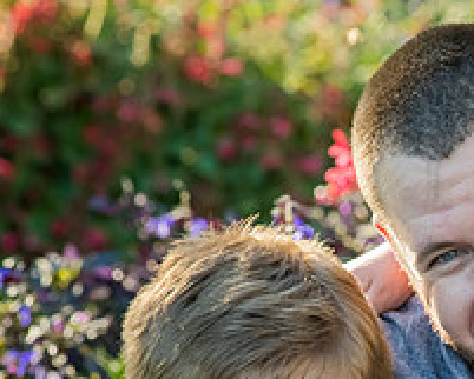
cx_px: 582
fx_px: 5516
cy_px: 446
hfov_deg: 4.9
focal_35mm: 393
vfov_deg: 3.9
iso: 800
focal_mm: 145
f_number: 7.1
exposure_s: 1/320
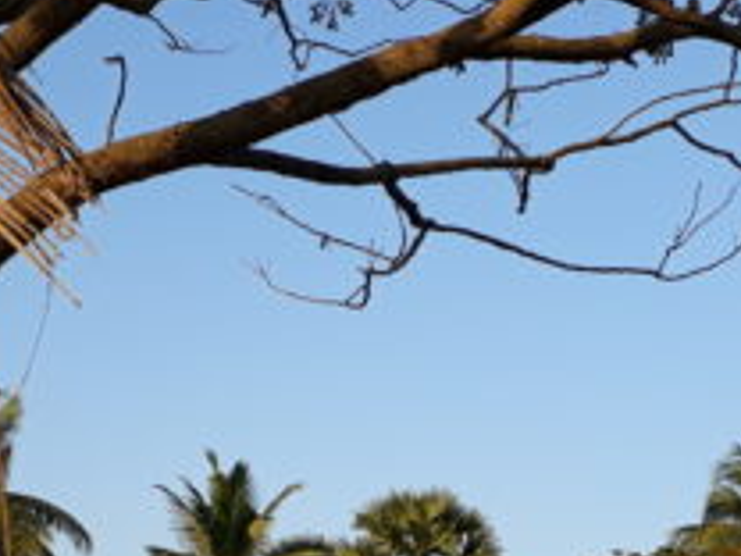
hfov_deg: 25.0
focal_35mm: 78
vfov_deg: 18.1
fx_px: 1670
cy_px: 631
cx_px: 296
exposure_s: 1/638
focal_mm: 3.6
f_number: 1.9
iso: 40
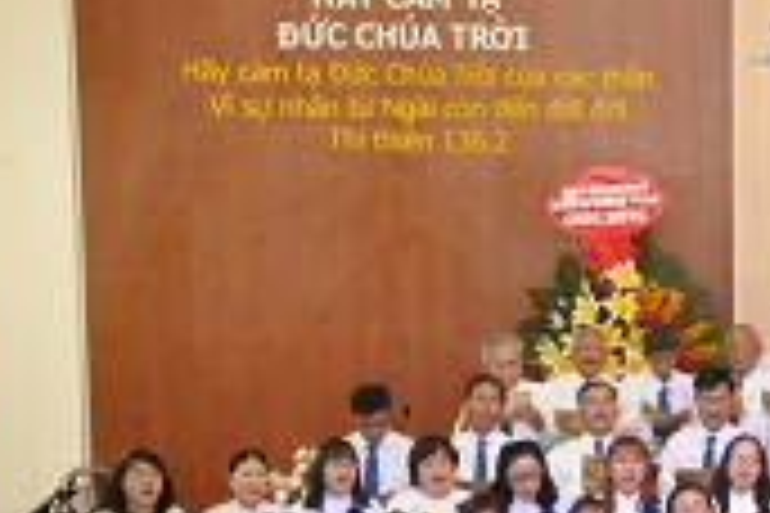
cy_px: 423
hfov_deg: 14.1
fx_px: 2994
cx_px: 995
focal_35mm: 140
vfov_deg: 9.8
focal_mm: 32
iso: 3200
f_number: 5.6
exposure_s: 1/160
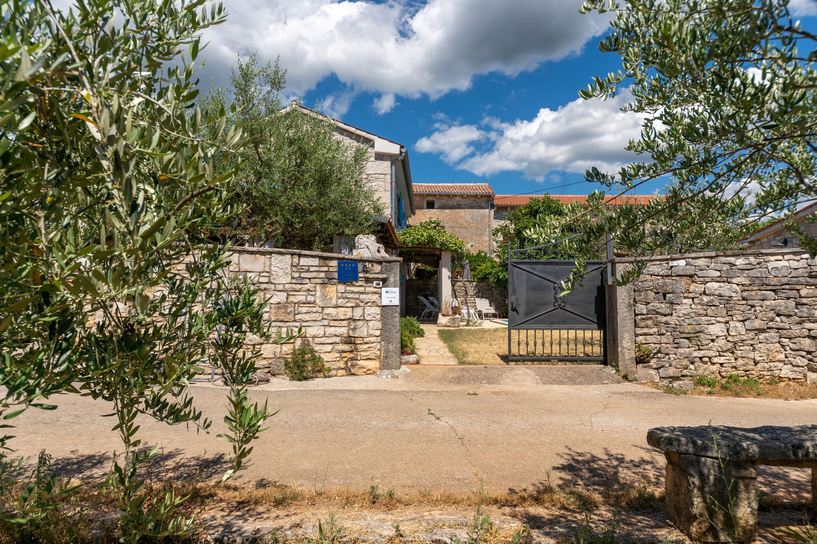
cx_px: 408
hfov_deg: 76.1
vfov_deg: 55.1
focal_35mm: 23
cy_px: 272
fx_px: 522
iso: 100
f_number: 8
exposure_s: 1/320
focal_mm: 23
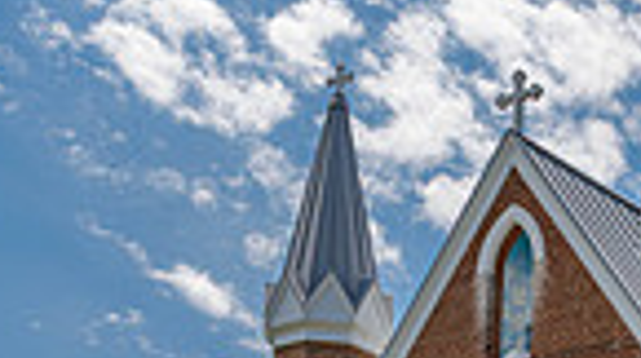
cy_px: 712
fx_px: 2053
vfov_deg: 9.3
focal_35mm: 121
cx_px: 859
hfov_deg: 16.6
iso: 100
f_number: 10
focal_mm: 28
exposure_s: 1/200
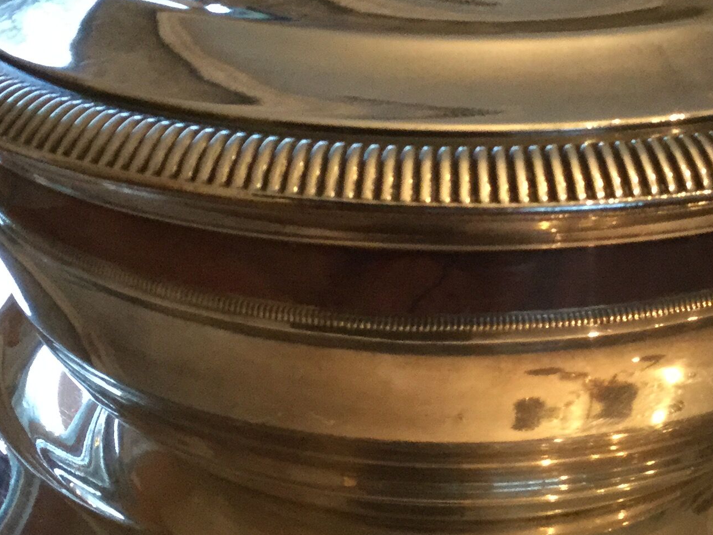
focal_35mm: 79
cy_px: 205
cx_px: 497
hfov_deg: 24.5
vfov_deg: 18.6
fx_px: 1627
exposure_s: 1/33
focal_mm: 3.3
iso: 200
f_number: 2.4
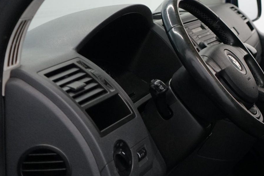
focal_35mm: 80
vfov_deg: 17.0
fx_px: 587
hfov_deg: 22.7
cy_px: 68
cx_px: 342
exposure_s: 1/160
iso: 1600
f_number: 4
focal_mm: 29
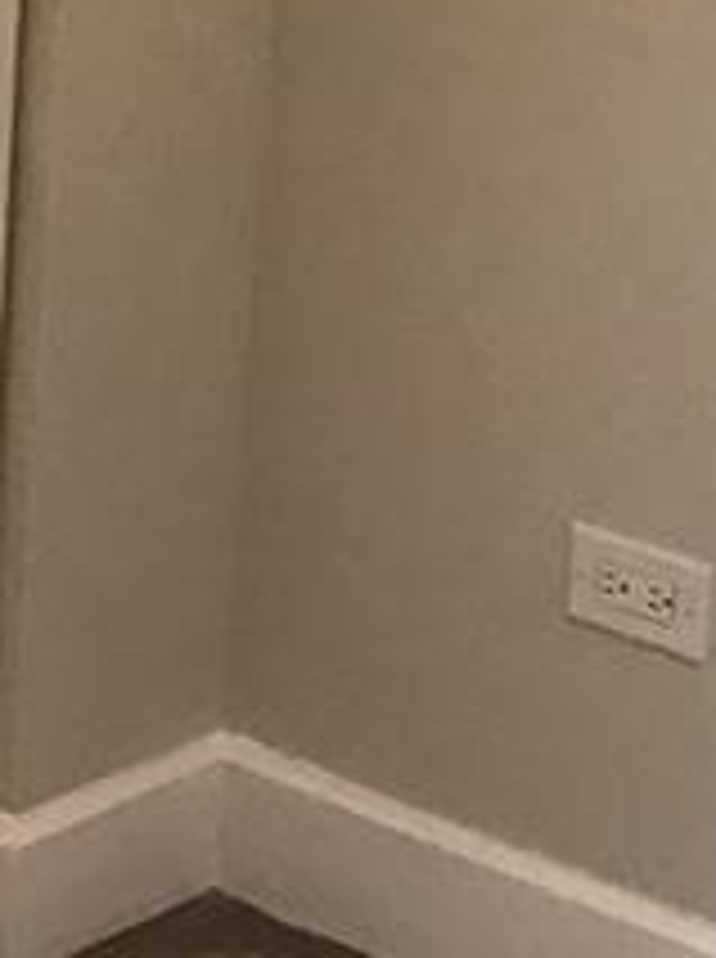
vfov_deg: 12.0
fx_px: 4371
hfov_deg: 8.8
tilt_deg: -8.1
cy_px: -445
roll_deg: -2.8
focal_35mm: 158
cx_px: -748
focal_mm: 3.99
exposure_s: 1/24
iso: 40
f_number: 1.8
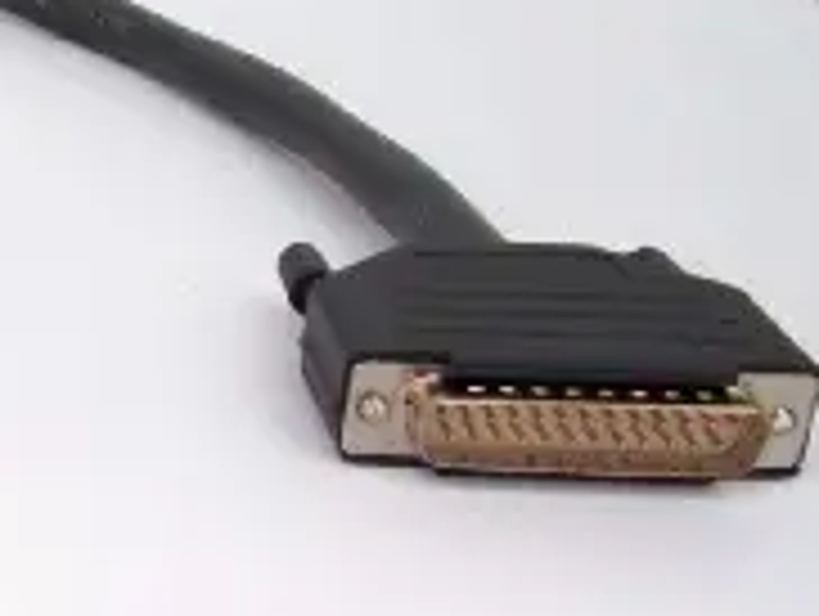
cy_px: 337
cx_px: -432
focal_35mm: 79
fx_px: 1872
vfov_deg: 18.7
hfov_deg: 20.8
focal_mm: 4.3
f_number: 3.3
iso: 80
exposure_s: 1/450
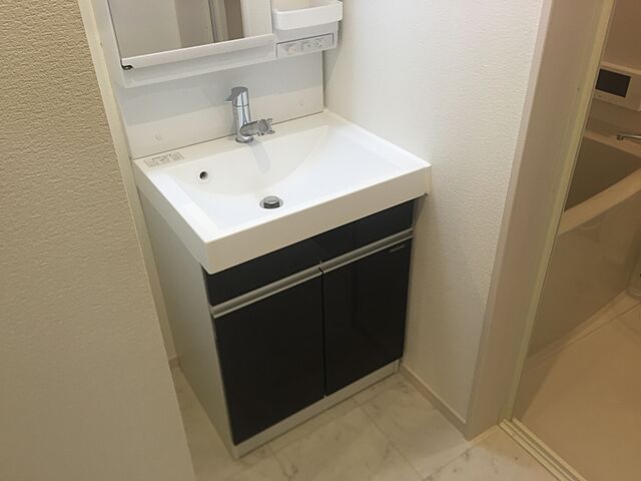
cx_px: 320
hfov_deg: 61.7
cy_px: 240
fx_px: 537
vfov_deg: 48.2
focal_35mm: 29
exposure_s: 1/30
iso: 64
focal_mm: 4.15
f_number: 2.2
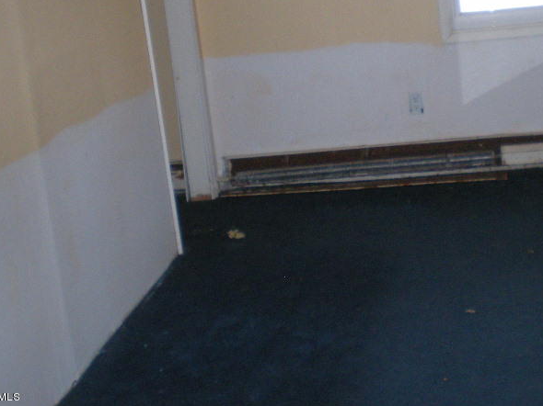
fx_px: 1035
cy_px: 70
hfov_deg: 29.3
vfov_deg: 21.9
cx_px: 335
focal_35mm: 66
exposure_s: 1/60
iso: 279
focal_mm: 6.3
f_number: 3.1
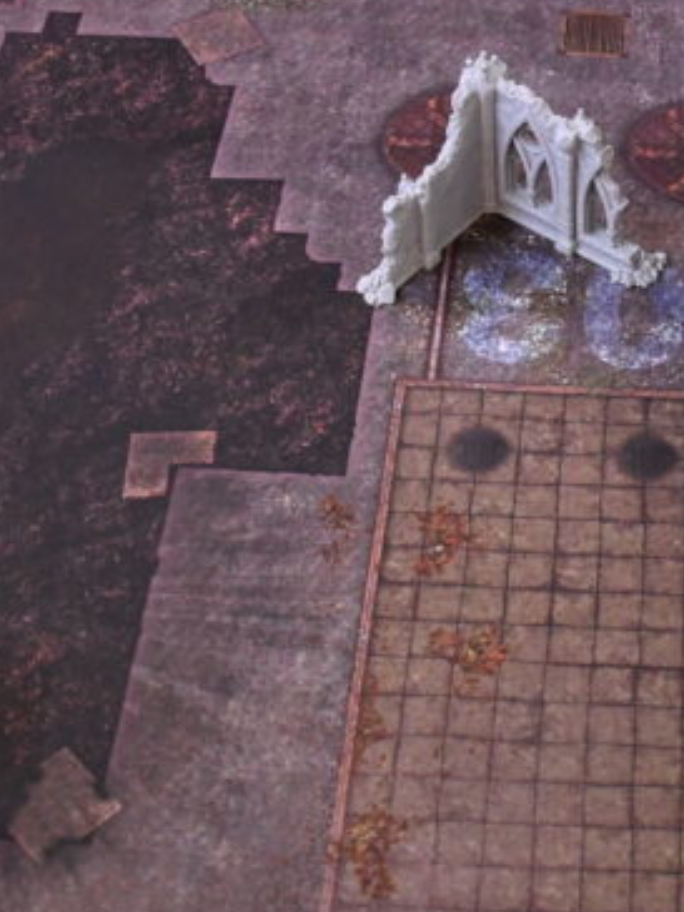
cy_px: 397
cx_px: 707
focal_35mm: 73
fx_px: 1923
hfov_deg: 19.5
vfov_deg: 26.7
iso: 2000
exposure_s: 1/200
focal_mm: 18
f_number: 3.5
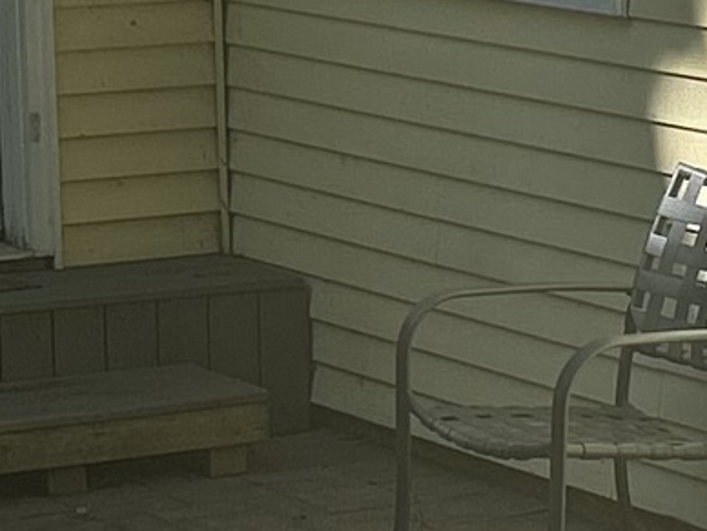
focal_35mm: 206
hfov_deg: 9.6
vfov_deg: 7.2
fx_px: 4207
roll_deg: +0.9
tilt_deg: -11.6
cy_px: 460
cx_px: 421
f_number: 1.5
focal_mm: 5.7
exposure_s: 1/1252
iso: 50
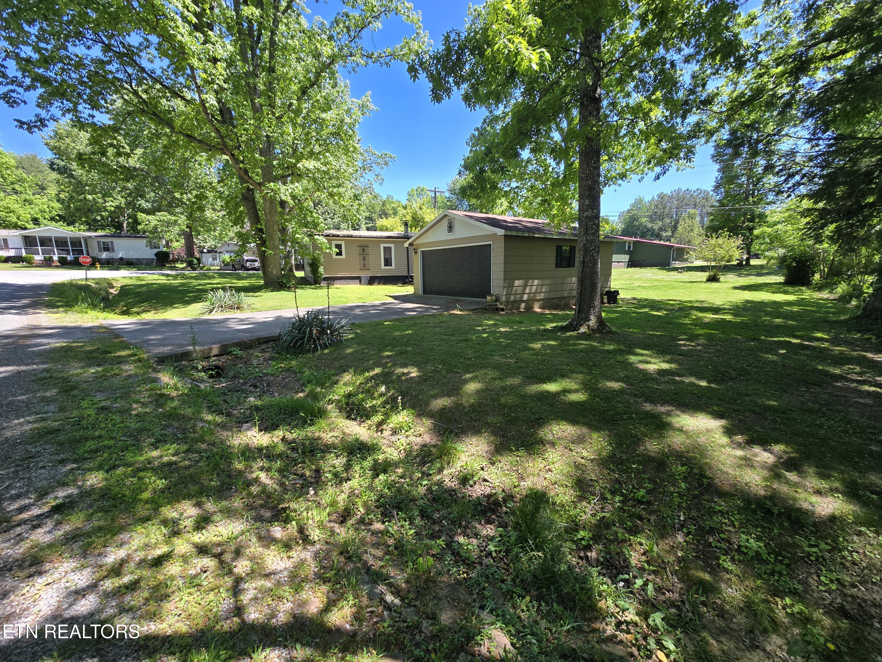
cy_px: 331
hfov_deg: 106.2
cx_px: 441
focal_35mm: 13
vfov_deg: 89.9
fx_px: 331
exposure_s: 1/634
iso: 50
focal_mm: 2.2
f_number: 2.2
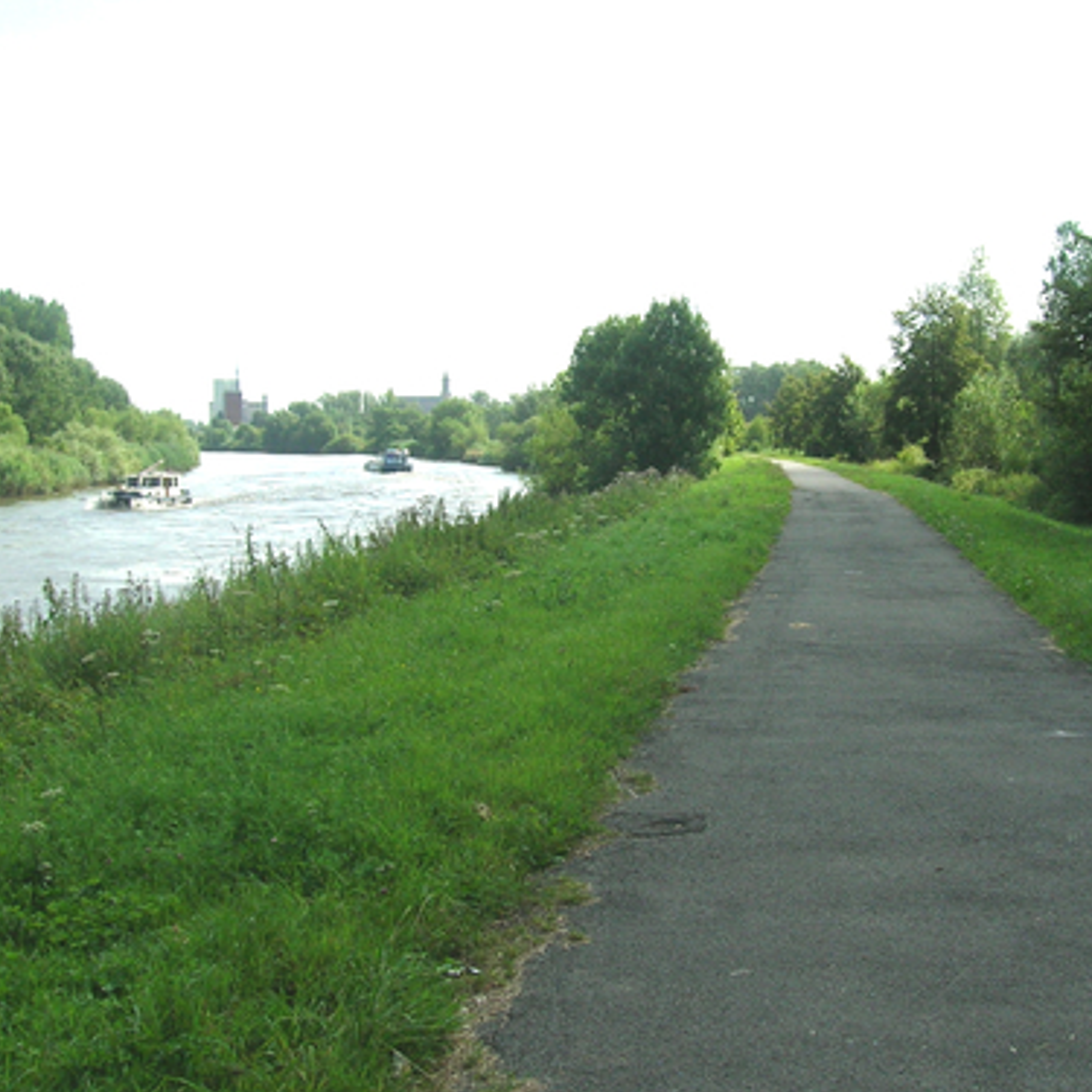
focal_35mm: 48
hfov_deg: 35.3
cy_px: 494
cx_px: 609
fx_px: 1713
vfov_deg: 35.3
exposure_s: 1/374
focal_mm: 5.7
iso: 50
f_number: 4.9
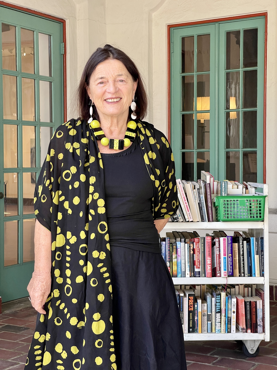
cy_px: 185
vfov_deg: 30.3
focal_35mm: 64
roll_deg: +0.2
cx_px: 138
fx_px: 683
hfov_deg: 22.9
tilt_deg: -1.8
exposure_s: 1/122
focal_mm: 7.5
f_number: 2.2
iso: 50
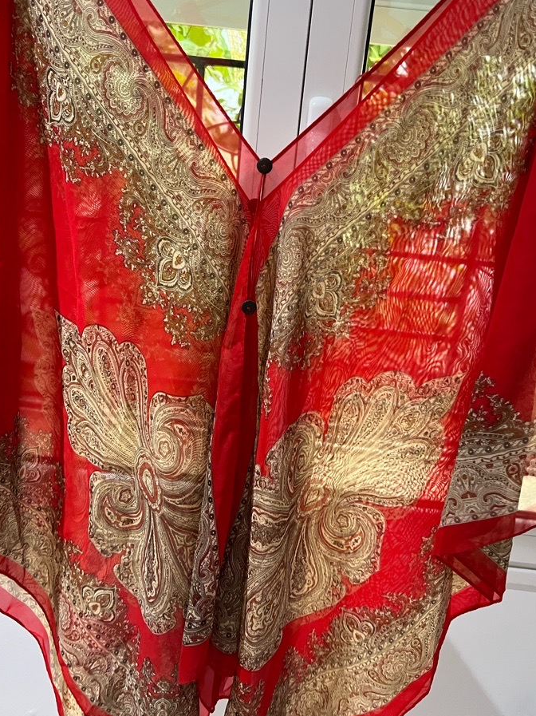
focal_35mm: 29
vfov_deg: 61.5
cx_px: 266
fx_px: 599
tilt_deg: -16.9
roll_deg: -6.4
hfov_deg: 48.2
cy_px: 322
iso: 320
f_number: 1.5
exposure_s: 1/50
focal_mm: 5.7
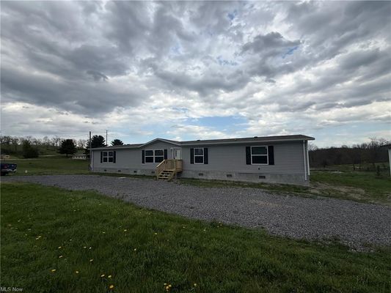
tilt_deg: +4.7
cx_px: 196
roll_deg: +0.7
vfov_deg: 85.7
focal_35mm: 14
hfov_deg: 102.1
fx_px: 158
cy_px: 146
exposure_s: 1/1961
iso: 50
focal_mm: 2.22
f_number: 2.2
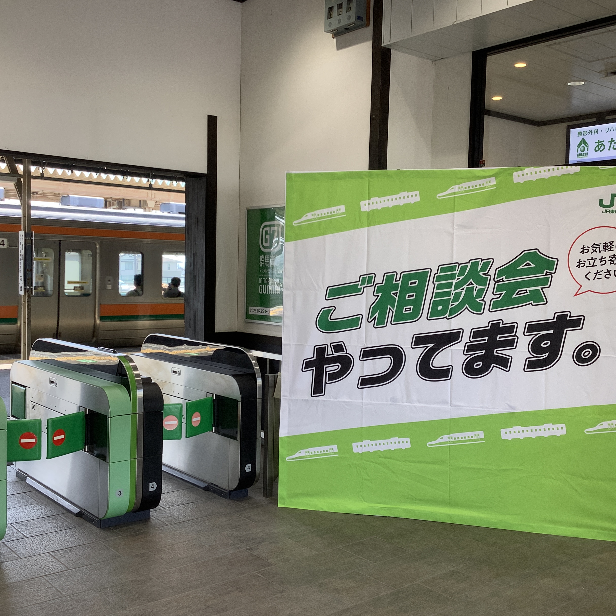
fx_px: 745
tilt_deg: -3.7
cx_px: 301
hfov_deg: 44.9
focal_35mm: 37
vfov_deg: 44.9
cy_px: 310
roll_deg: -0.9
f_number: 2.4
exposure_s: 1/100
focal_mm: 3.3
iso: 32
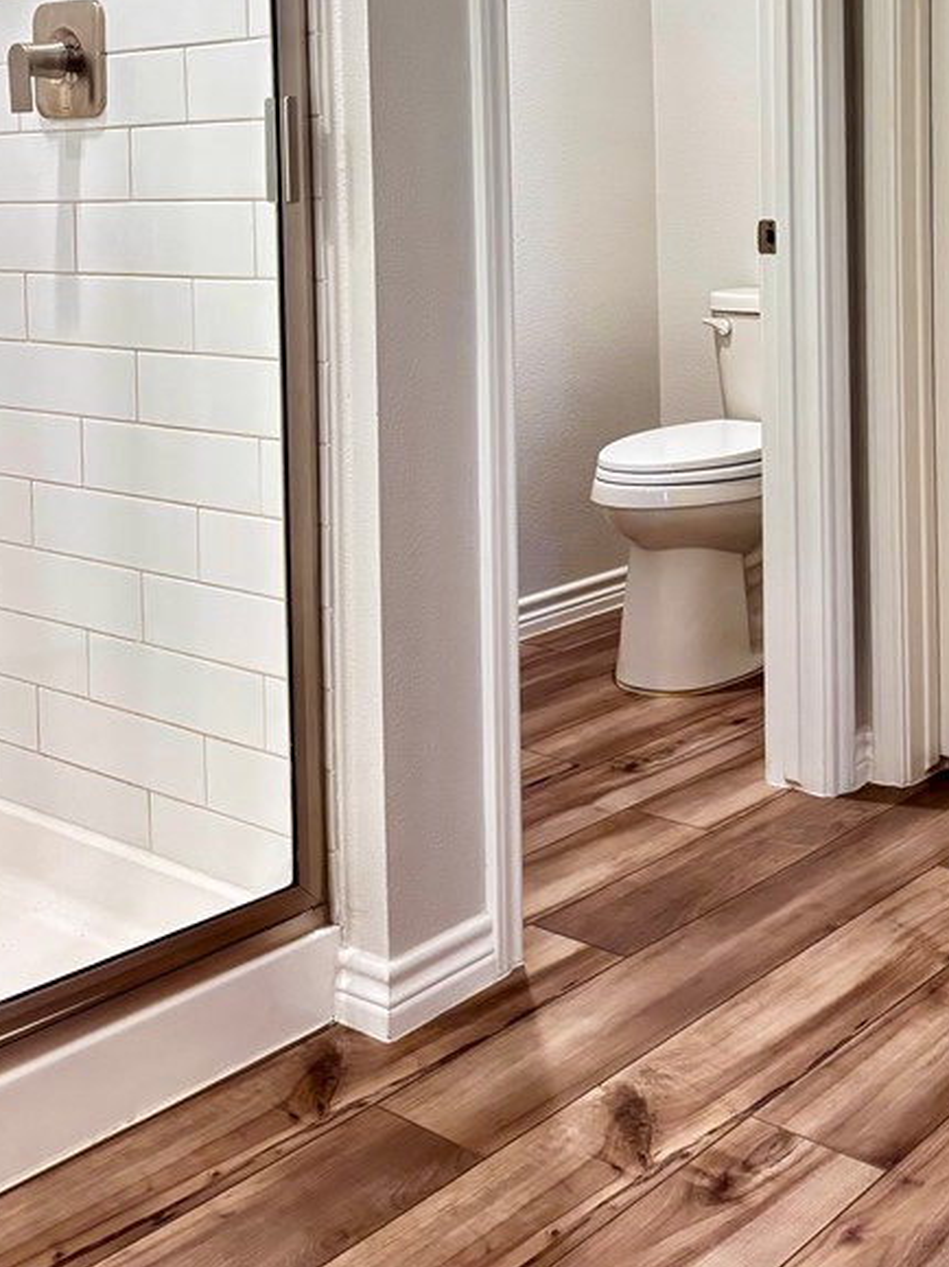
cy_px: 236
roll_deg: -0.5
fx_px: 1682
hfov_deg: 30.8
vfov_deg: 39.5
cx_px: 754
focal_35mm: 46
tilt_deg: -2.0
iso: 250
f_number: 1.6
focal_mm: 5.96
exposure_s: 1/60
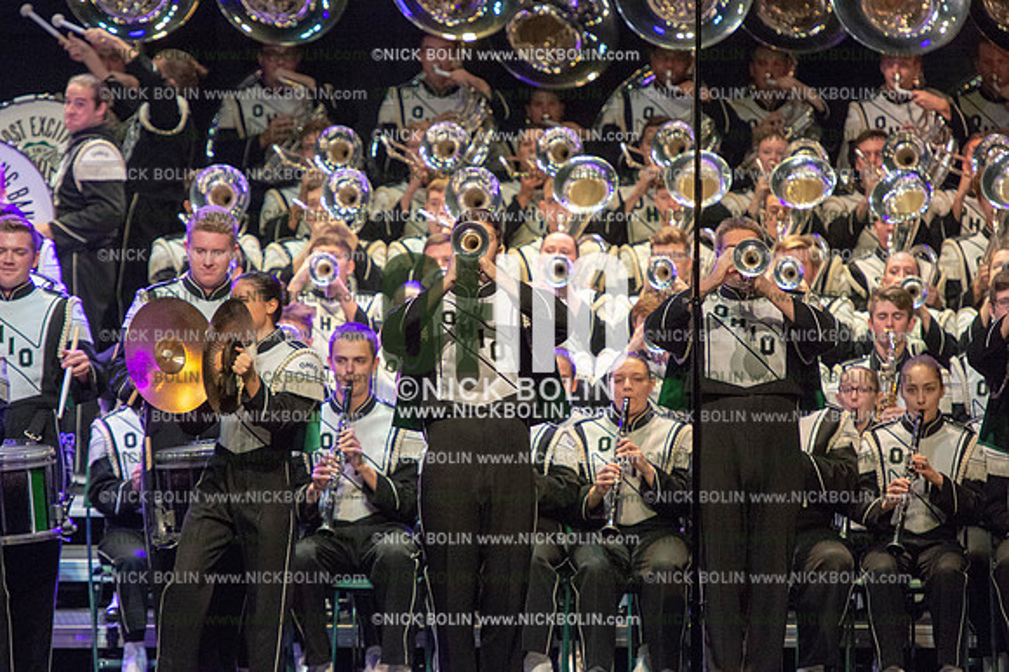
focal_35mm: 270
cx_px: 504
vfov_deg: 5.1
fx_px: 7563
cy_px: 336
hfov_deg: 7.6
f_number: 5.6
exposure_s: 1/400
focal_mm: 270
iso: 8000
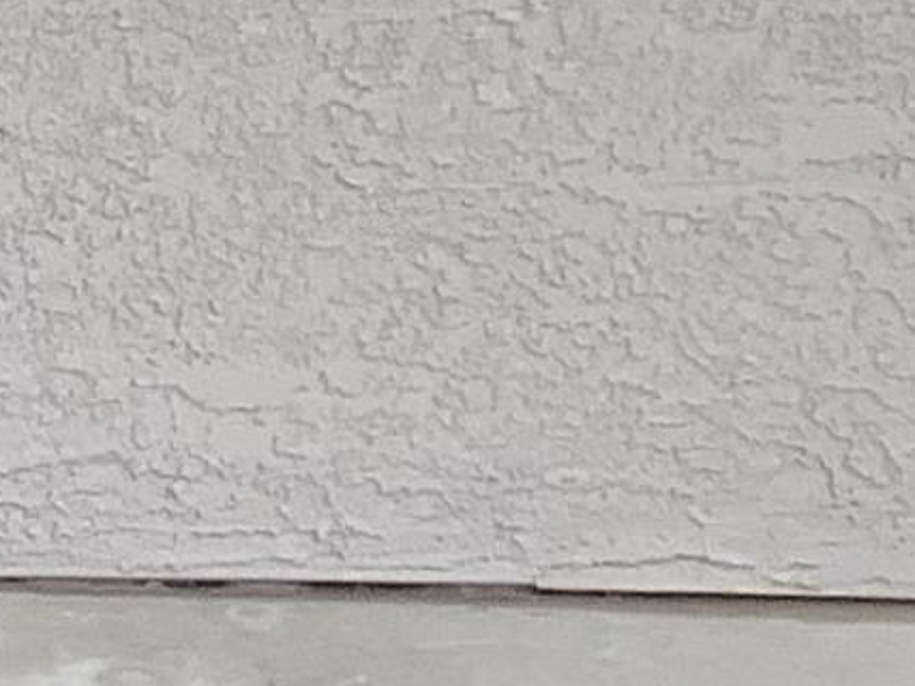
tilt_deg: -5.3
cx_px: -898
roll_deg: +2.5
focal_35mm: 218
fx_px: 5761
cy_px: -671
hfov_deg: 8.6
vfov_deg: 6.6
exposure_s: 1/120
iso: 40
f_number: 2.4
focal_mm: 3.3
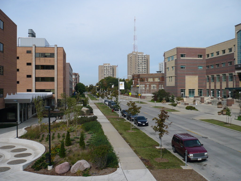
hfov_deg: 52.6
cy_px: 90
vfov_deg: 40.7
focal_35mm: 35
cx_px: 120
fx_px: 244
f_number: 8
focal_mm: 5.8
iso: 100
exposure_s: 1/320
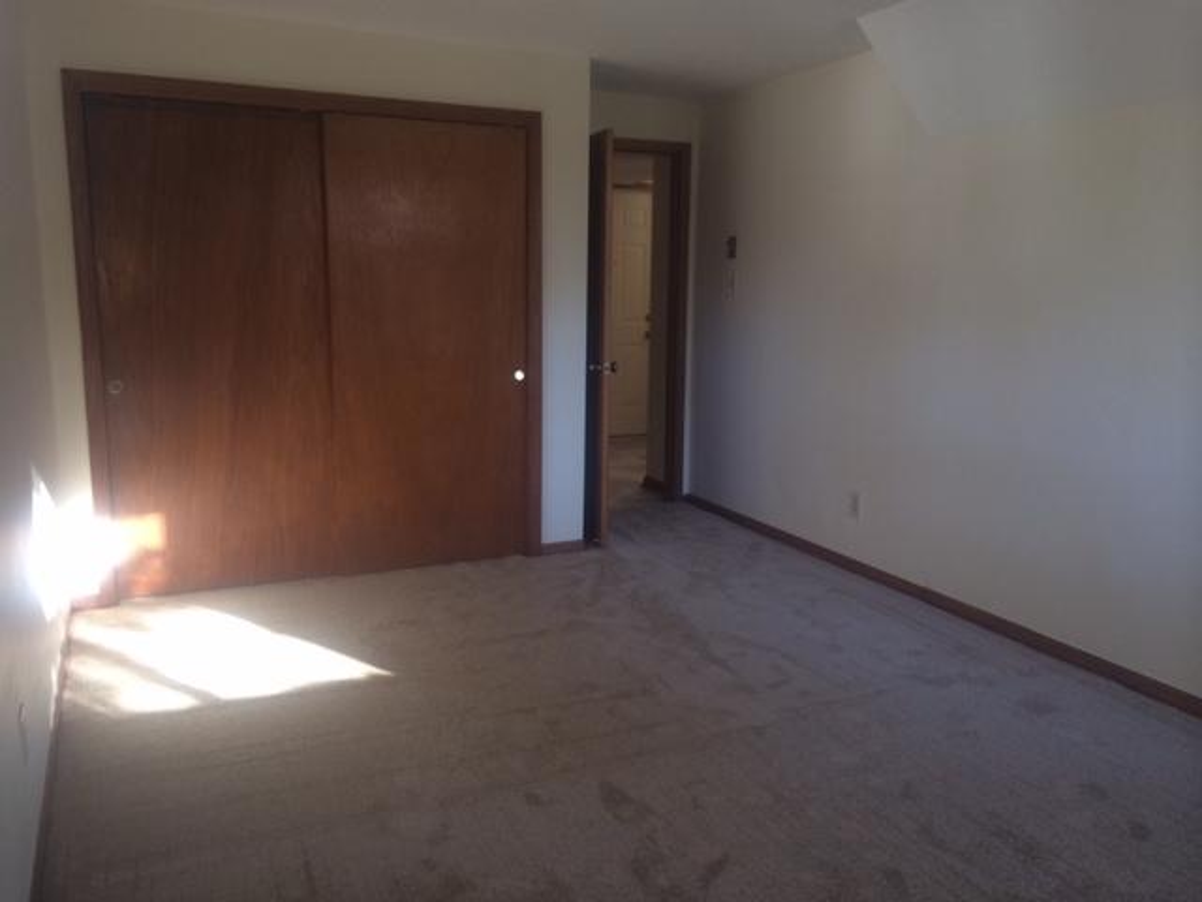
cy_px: 451
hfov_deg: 60.0
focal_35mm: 30
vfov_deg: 46.8
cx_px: 601
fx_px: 1042
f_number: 2.2
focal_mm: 4.12
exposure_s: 1/30
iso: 80
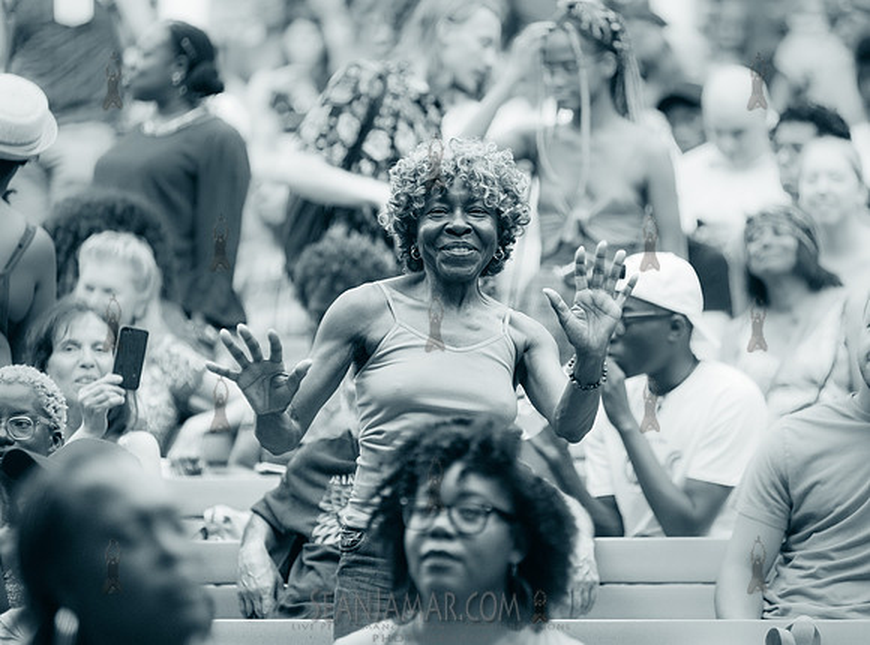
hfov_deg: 9.1
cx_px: 436
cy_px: 309
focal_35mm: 219
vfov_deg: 6.7
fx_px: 5475
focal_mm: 170
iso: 2000
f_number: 2.8
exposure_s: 1/640
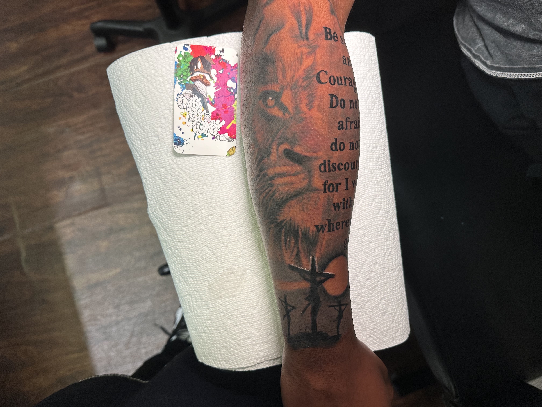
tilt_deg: -83.9
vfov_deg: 56.8
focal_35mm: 24
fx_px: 376
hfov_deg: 71.6
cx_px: 271
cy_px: 204
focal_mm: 6.86
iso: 200
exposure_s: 1/120
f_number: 1.78
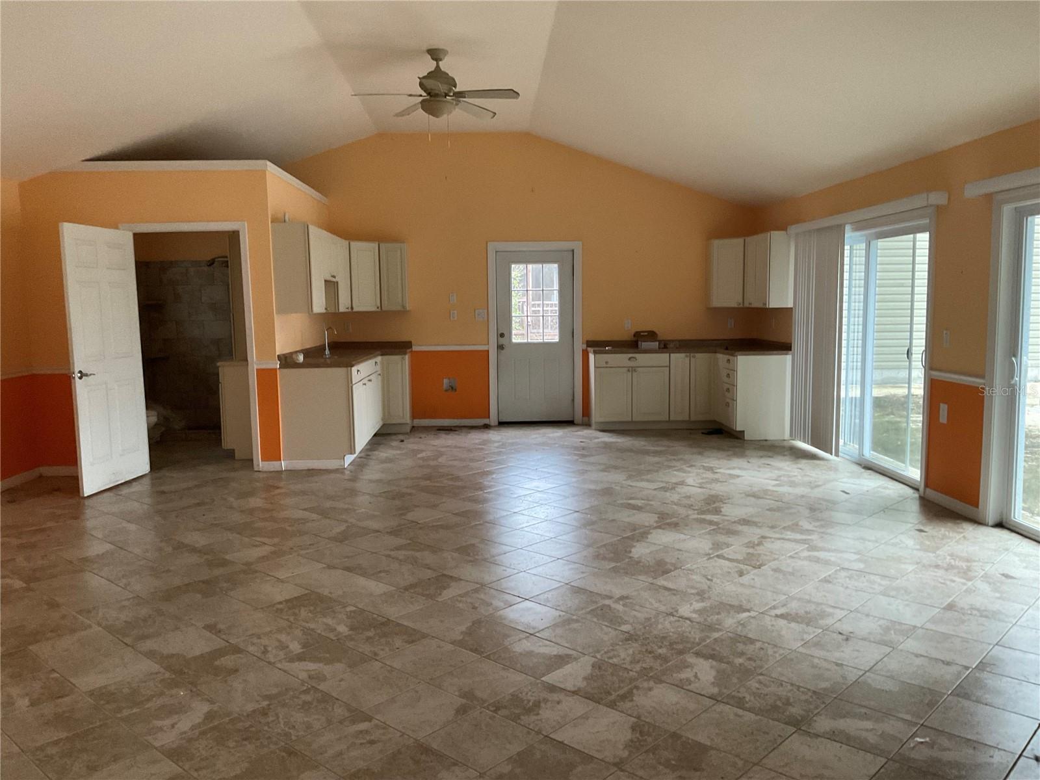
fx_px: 871
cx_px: 520
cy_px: 390
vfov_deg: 48.2
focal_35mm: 29
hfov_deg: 61.7
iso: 250
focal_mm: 3
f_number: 1.8
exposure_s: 1/60
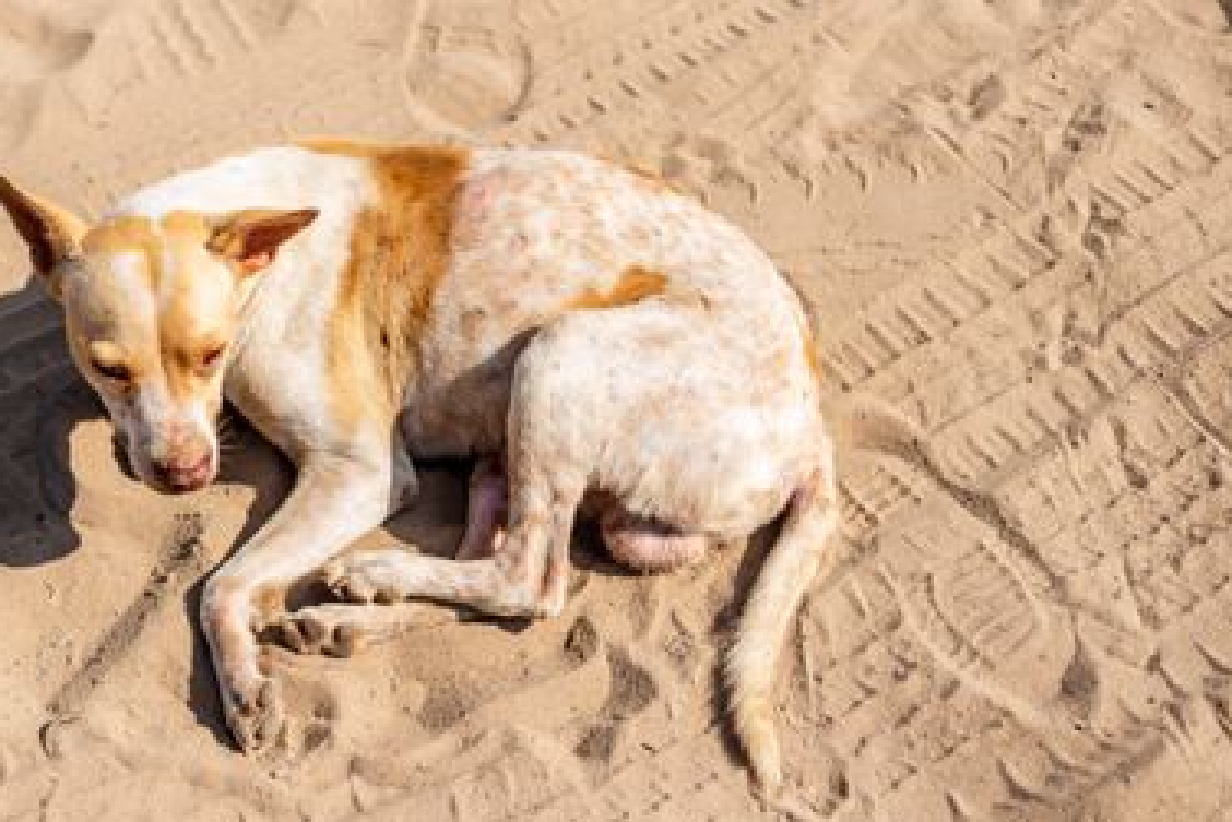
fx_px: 2328
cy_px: 350
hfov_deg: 29.4
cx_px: 403
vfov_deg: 20.0
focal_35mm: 68
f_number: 1.8
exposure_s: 1/3200
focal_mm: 50
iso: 100
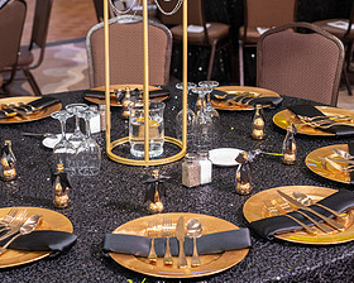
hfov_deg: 26.8
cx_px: 186
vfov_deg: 21.2
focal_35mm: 71
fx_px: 744
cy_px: 42
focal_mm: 47
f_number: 4
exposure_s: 1/125
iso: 3200
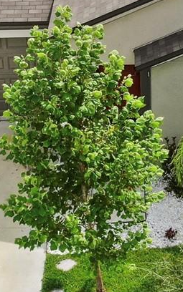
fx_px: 830
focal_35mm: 104
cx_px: 118
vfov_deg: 20.0
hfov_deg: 12.6
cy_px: 110
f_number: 2.8
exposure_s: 1/1250
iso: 100
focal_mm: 4.48
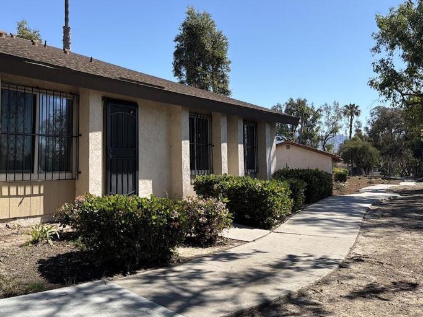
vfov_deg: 39.4
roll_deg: -0.1
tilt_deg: +4.8
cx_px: 120
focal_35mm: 36
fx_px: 440
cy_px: 123
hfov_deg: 49.8
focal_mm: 6.76
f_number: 1.78
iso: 80
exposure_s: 1/3759
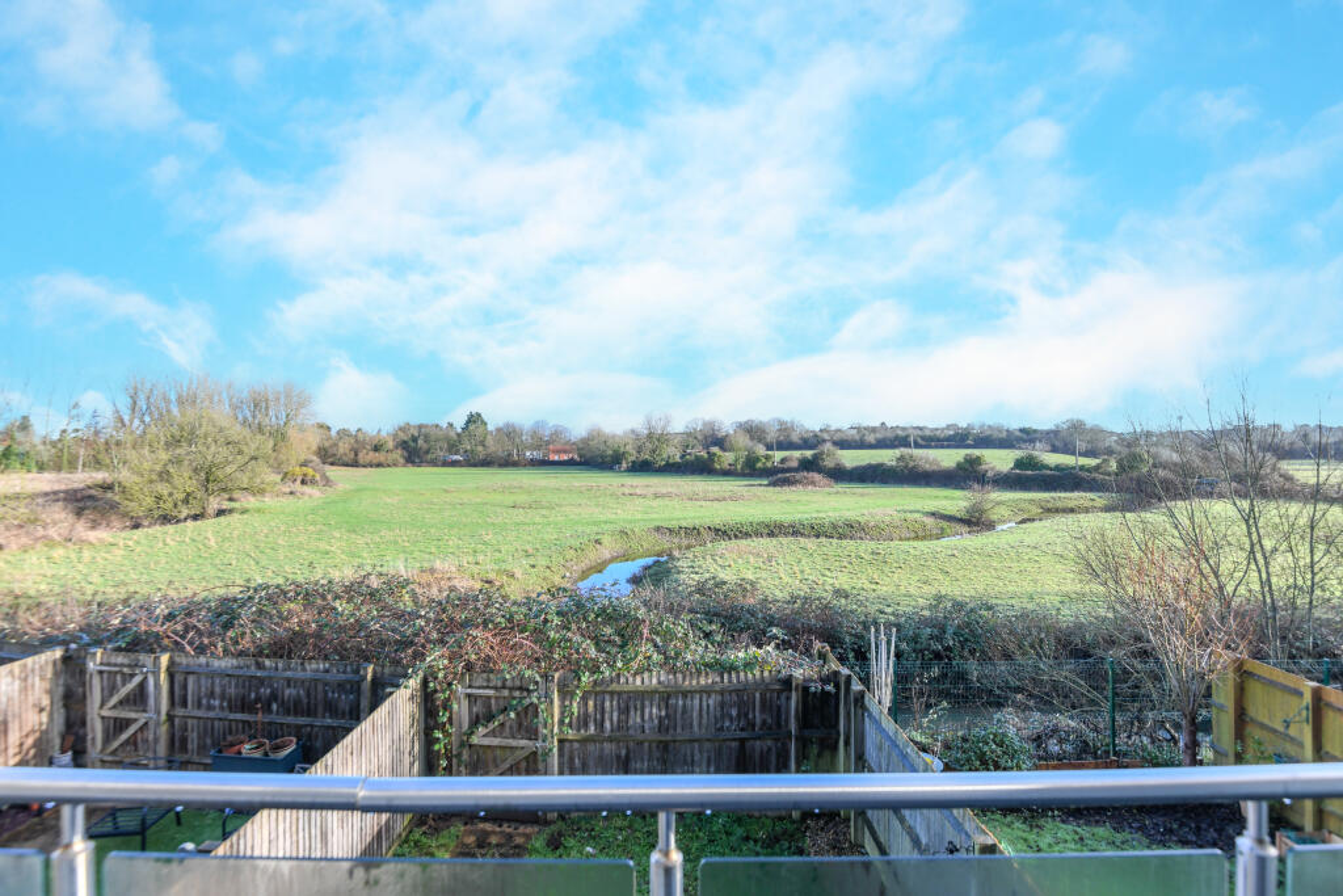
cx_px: 672
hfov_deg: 90.0
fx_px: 672
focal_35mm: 18
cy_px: 448
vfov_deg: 67.4
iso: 500
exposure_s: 1/500
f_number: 6.3
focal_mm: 18
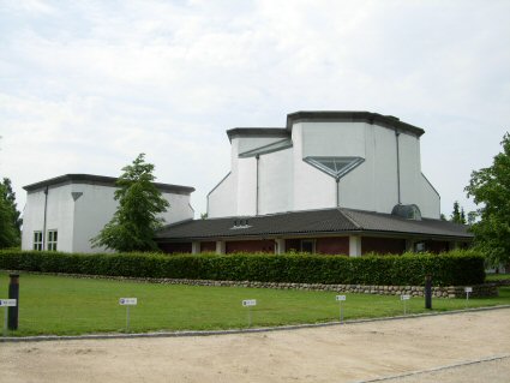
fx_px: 531
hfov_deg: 51.3
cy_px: 192
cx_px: 255
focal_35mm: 36
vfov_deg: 39.7
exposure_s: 1/373
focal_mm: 7.5
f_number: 6.1
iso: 50
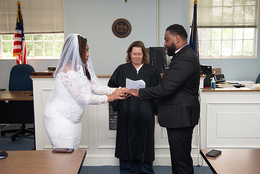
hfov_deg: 40.3
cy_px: 87
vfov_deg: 27.5
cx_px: 130
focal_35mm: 49
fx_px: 354
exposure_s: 1/160
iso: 1000
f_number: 4.5
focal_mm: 47
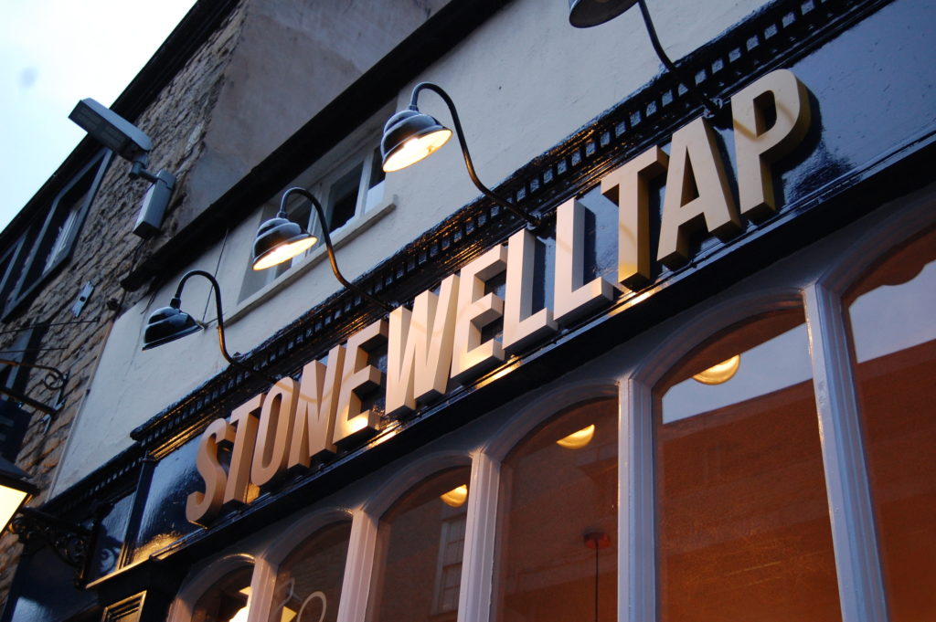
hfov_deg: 43.6
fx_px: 1169
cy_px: 311
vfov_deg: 29.8
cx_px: 468
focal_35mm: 45
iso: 800
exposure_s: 1/50
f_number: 4.2
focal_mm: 30
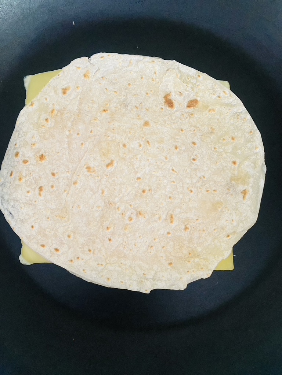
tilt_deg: -81.8
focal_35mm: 26
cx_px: 141
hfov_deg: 53.1
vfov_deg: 67.3
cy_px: 188
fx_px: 282
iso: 500
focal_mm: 4.25
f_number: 1.8
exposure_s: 1/57
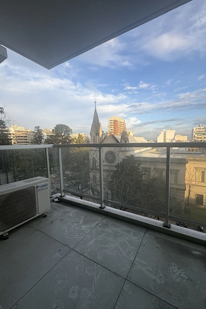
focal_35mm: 15
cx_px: 109
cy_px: 156
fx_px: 129
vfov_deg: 100.4
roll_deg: +0.8
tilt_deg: -6.1
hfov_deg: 77.3
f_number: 2.2
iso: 40
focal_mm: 2.22
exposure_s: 1/600
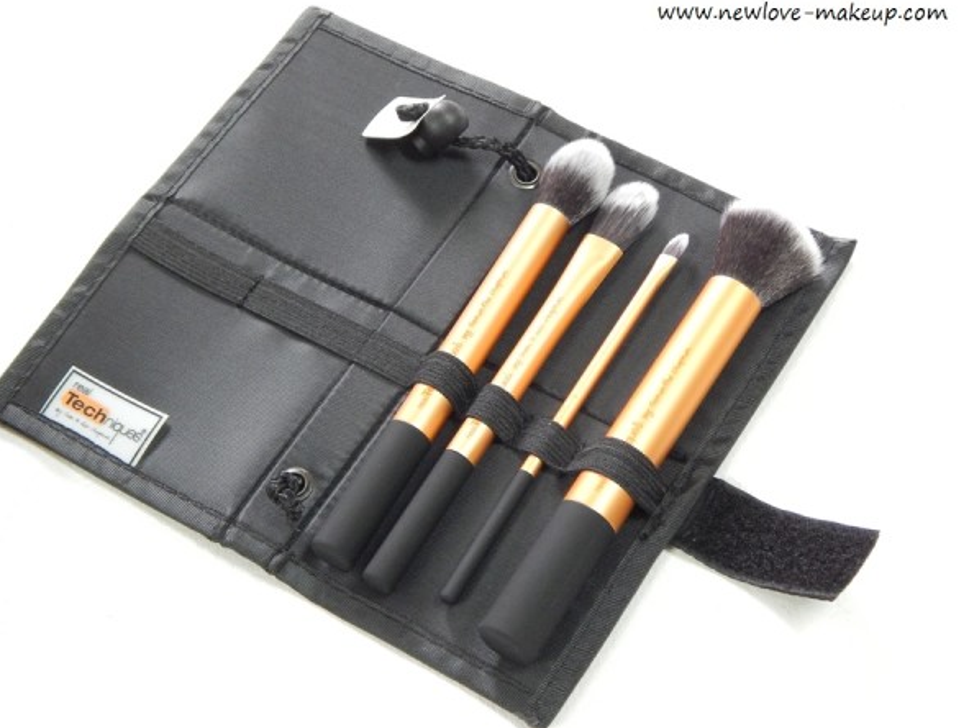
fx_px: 1961
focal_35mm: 70
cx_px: 479
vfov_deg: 21.0
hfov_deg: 27.8
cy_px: 361
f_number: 4.1
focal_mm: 12.3
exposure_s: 1/8
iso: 720
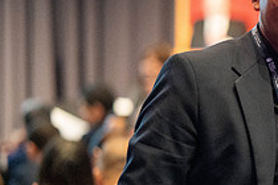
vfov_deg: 5.7
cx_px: 373
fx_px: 1876
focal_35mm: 243
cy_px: 105
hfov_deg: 8.3
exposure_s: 1/160
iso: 10000
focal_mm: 85
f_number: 1.8
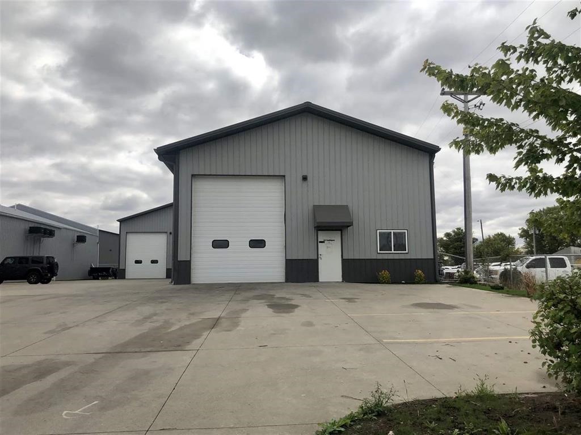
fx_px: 470
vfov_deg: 49.7
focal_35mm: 28
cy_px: 218
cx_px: 290
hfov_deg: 63.5
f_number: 1.8
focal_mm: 4
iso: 25
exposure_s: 1/3436
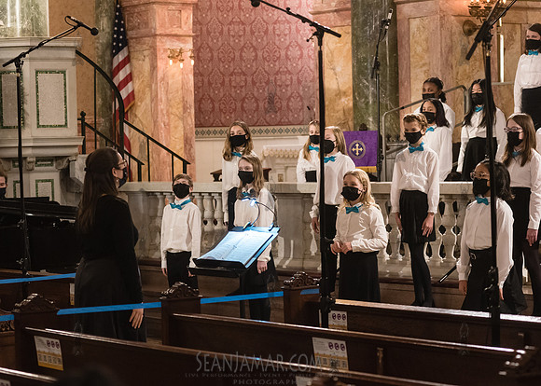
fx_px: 1594
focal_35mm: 104
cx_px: 229
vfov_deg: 13.8
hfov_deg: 19.2
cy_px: 208
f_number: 5
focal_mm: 92
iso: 4000
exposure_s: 1/125
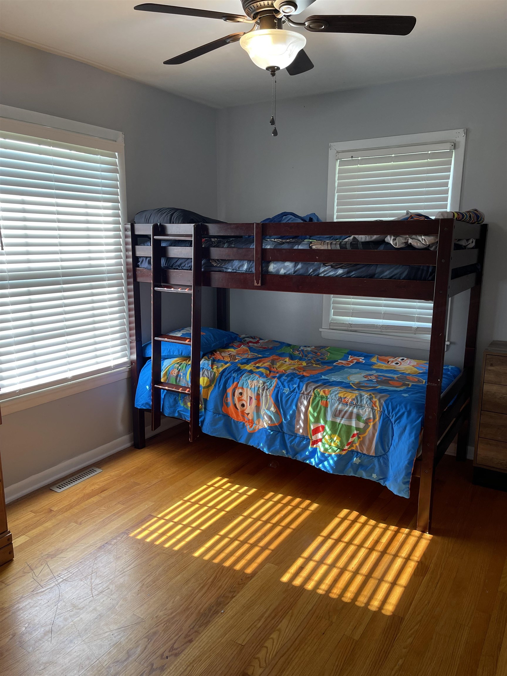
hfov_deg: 54.9
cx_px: 254
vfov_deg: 69.4
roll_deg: -0.5
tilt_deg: -10.5
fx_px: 488
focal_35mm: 25
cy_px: 338
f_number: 1.6
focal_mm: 5.1
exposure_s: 1/120
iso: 64
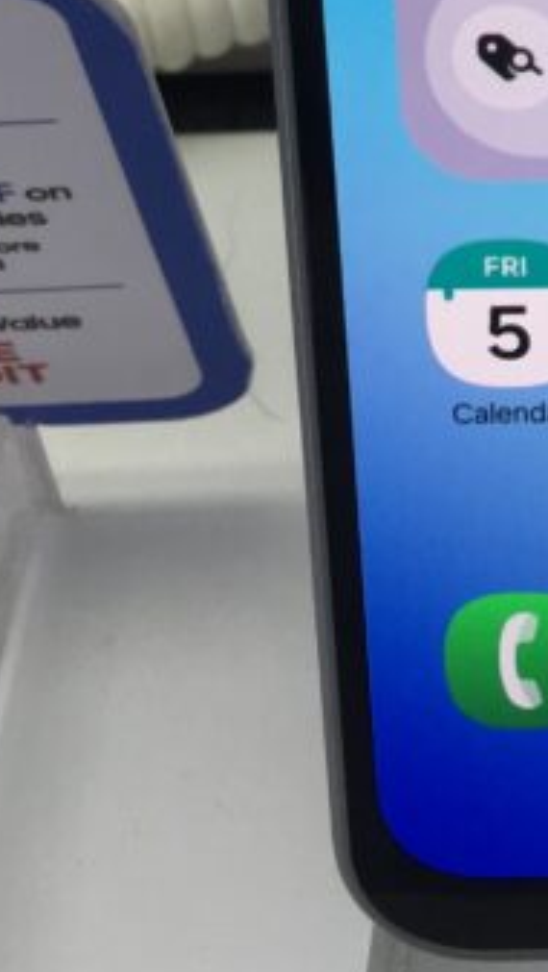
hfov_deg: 11.8
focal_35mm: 96
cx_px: 926
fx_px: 2476
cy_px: -254
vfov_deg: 20.5
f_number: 2.2
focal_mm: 4.15
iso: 32
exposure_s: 1/60
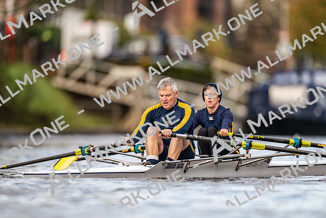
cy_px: 109
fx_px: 5434
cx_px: 163
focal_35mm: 600
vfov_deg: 2.3
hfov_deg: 3.4
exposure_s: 1/2500
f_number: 4
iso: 1100
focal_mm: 600
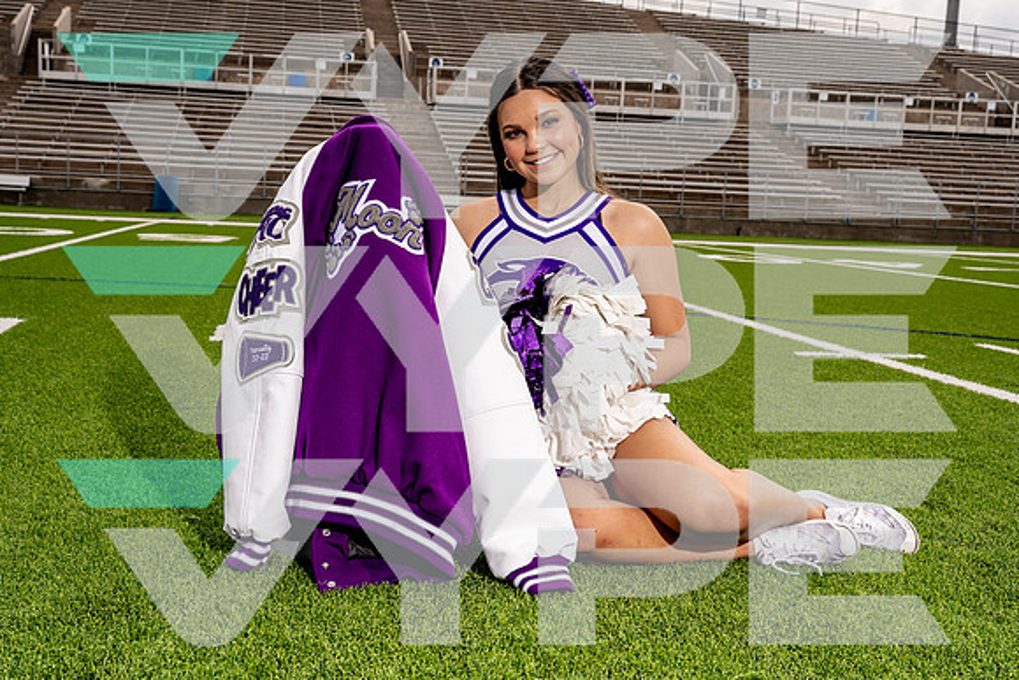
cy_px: 340
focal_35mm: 44
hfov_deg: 44.5
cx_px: 510
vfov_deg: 30.5
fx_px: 1246
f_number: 8
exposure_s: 1/250
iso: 100
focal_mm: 44
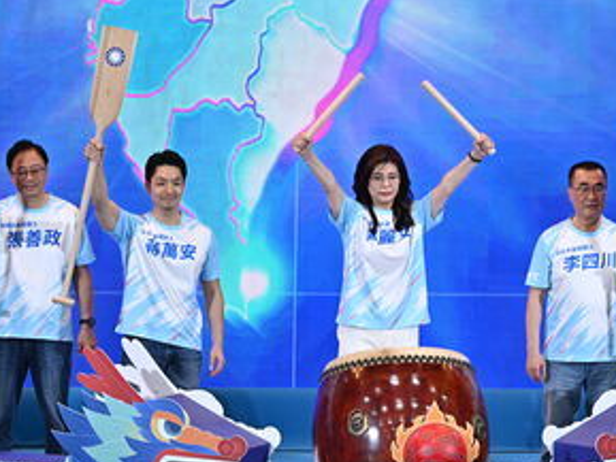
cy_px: 245
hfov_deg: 4.4
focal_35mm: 452
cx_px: 386
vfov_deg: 3.3
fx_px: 8047
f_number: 5.6
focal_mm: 340
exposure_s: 1/320
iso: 2000
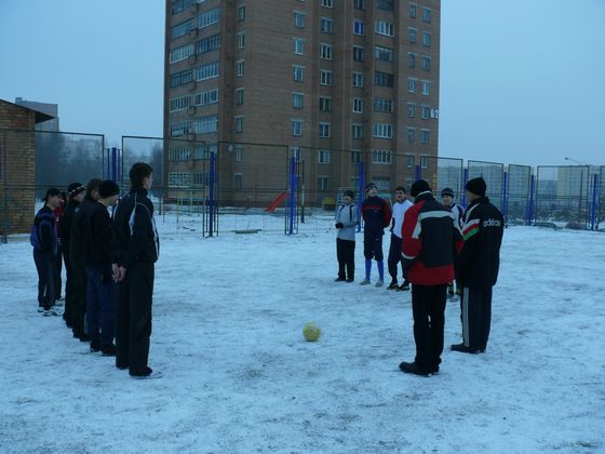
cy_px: 227
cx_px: 302
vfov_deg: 40.7
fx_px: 612
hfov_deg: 52.6
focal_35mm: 35
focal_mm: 7.4
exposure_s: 1/100
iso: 100
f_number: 4
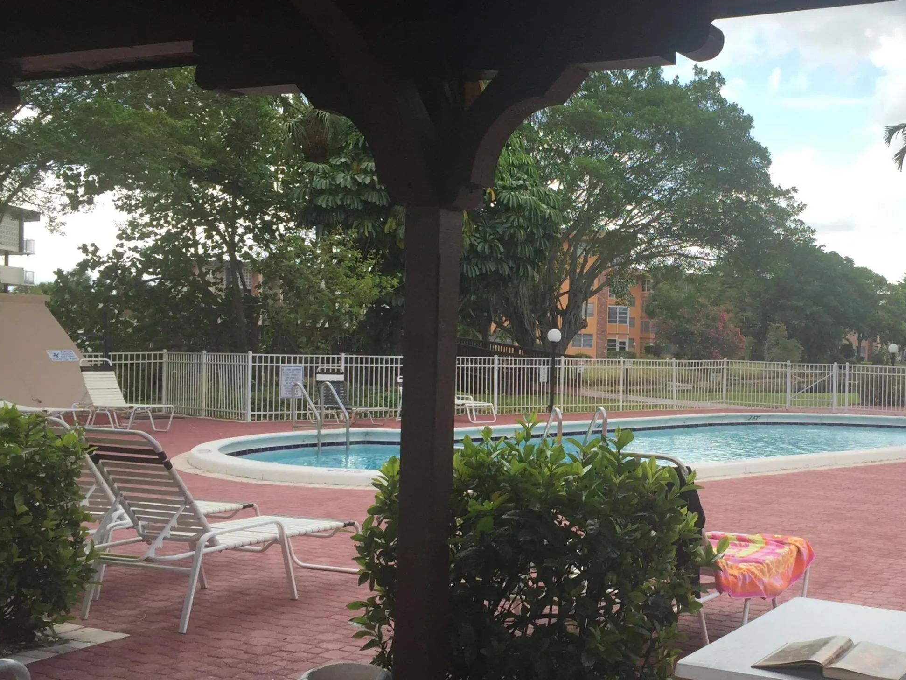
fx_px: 1126
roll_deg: -1.9
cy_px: 393
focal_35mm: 43
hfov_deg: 42.8
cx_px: 653
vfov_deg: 33.5
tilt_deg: -1.8
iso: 32
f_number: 2.2
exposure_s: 1/706
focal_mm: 4.15
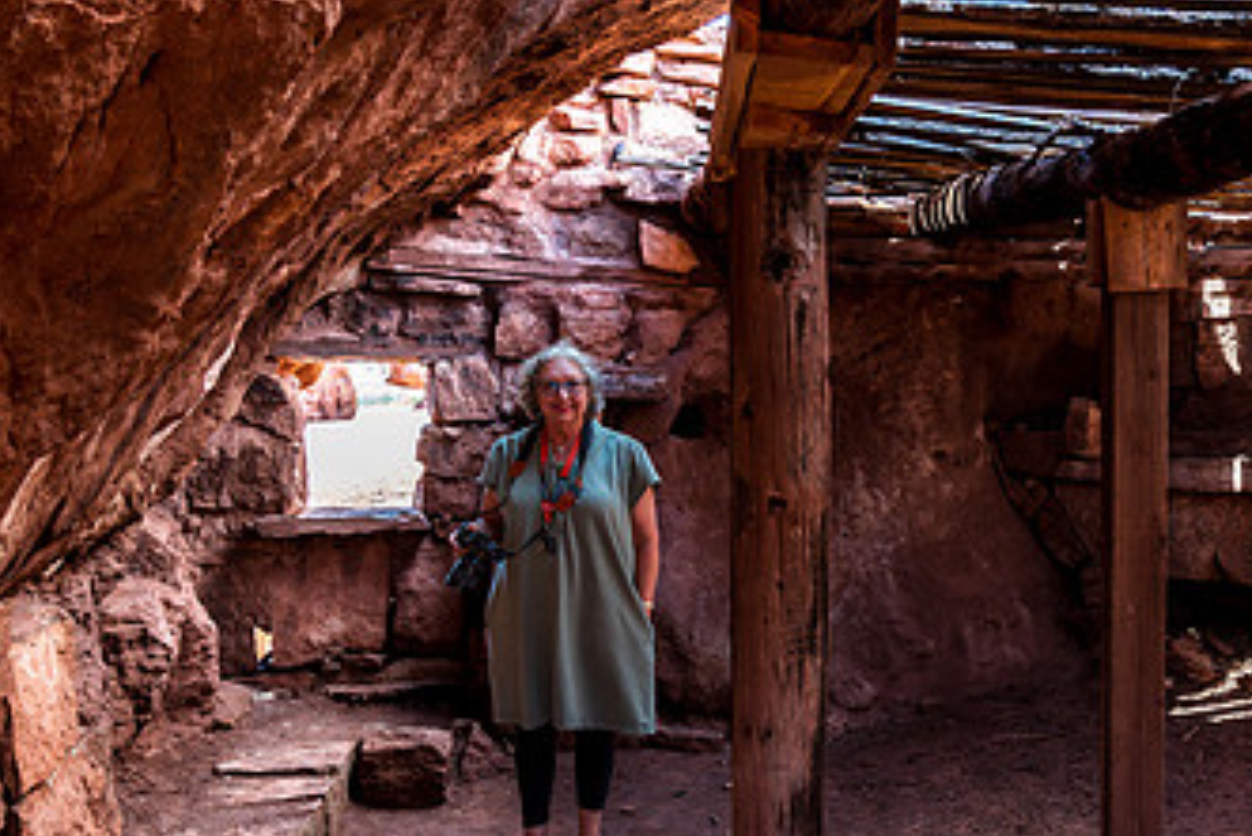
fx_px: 1461
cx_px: 1036
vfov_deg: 31.8
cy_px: 513
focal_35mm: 42
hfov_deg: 43.7
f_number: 7.1
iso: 200
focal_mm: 24
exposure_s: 1/30
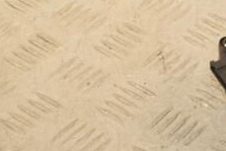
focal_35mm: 181
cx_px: 299
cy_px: 18
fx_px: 1139
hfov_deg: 11.0
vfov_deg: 7.6
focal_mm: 45
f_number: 6.3
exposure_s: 1/200
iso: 800
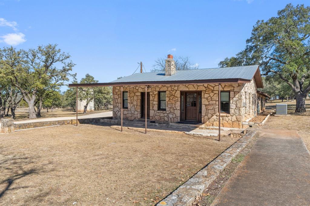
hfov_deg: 76.1
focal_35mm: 23
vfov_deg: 55.1
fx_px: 198
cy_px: 103
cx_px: 155
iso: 320
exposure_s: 1/1000
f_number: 9
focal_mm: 23
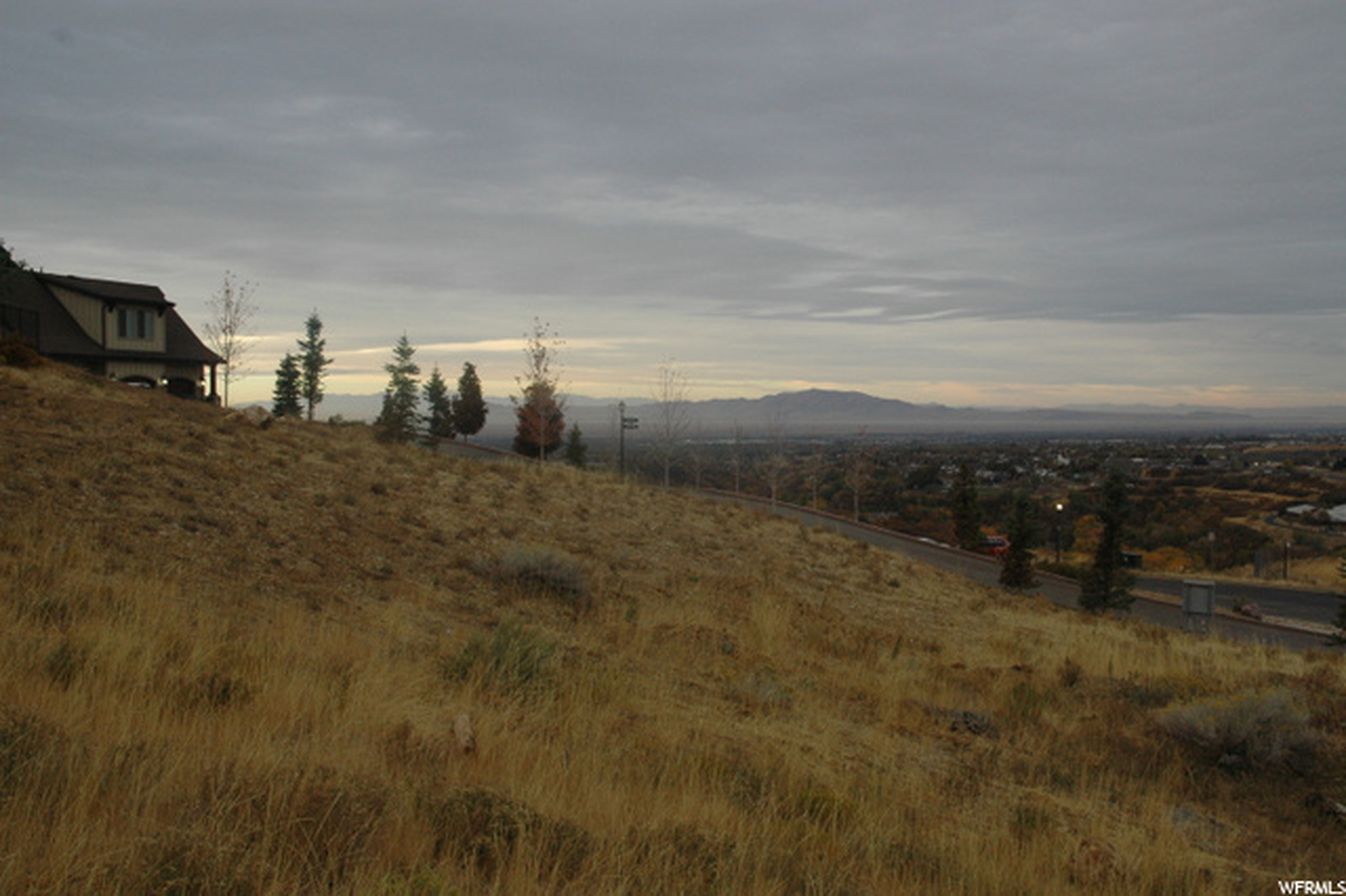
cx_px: 673
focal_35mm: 36
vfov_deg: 36.8
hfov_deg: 53.2
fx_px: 1345
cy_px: 448
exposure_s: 1/200
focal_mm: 24
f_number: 7.1
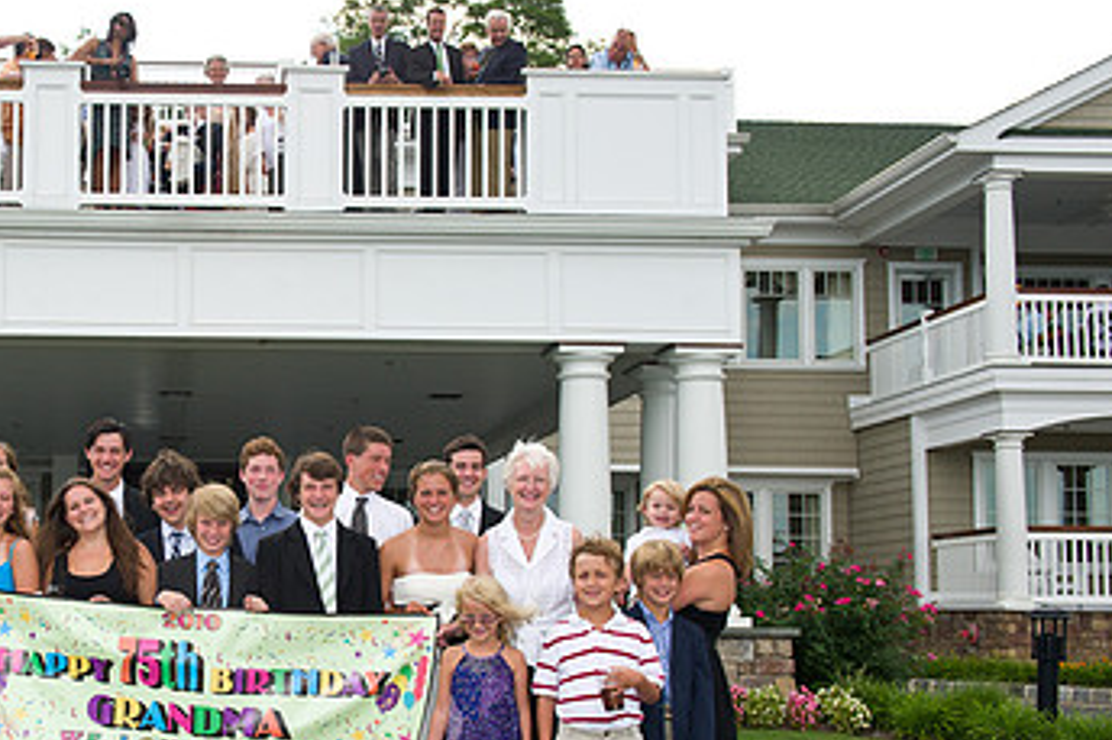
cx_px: 210
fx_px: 1667
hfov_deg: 35.6
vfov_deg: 24.9
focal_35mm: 54
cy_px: 498
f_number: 5.6
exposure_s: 1/250
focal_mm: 32
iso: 200
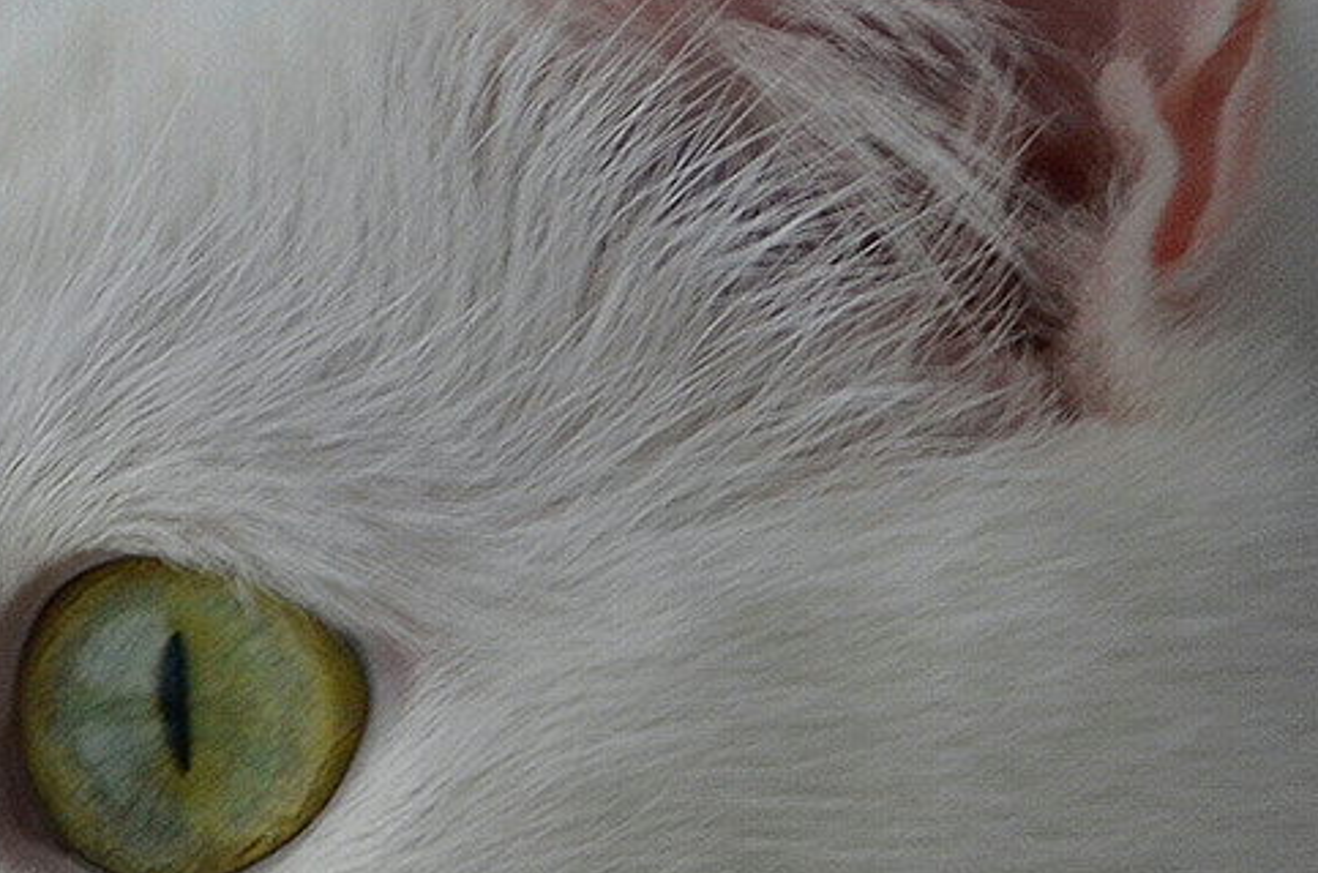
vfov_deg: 3.9
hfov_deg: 5.8
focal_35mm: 350
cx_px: -505
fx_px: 12793
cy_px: 698
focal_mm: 55
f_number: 5.6
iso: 400
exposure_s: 1/100
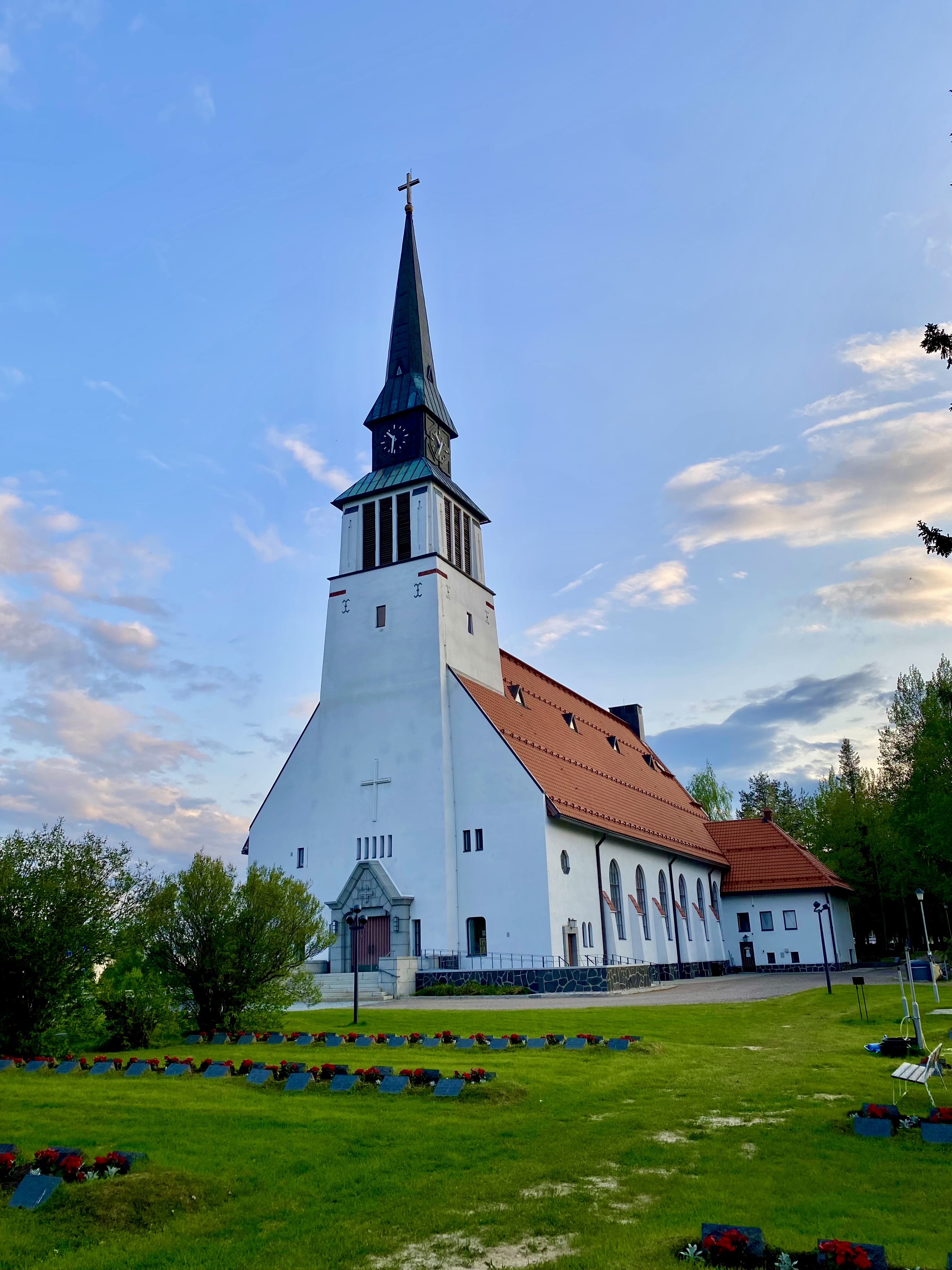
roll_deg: +1.7
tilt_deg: +19.9
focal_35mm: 26
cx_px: 476
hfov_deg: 53.1
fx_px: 953
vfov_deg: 67.3
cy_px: 635
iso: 32
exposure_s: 1/604
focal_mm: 4.25
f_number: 1.8
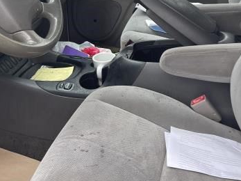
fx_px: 418
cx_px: 110
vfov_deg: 23.2
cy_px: -6
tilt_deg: -19.2
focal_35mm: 60
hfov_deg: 32.2
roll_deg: +4.5
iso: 40
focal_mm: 5.1
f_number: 1.6
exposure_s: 1/121
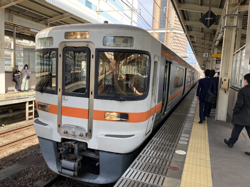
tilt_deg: -4.0
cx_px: 125
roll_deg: -3.9
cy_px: 94
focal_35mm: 28
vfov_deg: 49.7
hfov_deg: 63.4
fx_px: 202
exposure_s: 1/338
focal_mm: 3.99
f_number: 1.8
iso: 20
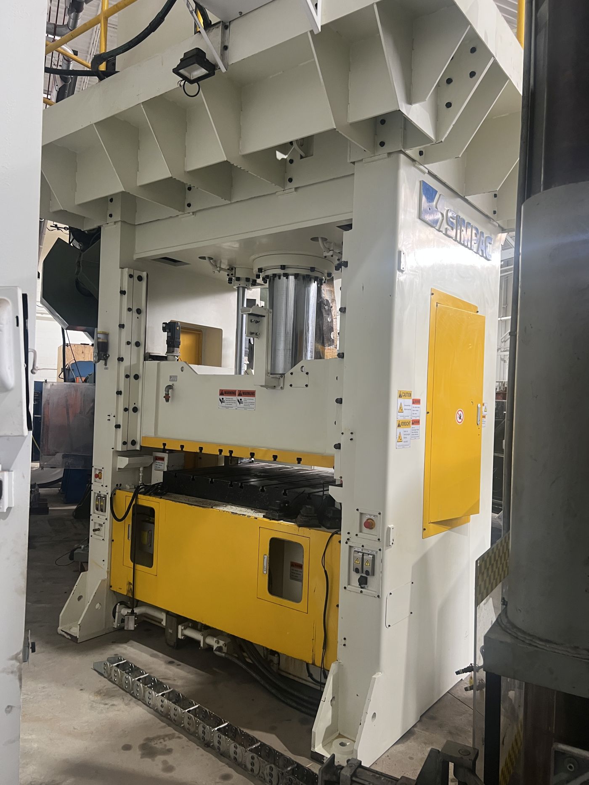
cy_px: 392
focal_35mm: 26
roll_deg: -1.8
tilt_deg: +2.8
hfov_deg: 53.1
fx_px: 590
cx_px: 294
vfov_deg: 67.3
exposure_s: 1/68
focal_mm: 5.7
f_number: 1.5
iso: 125
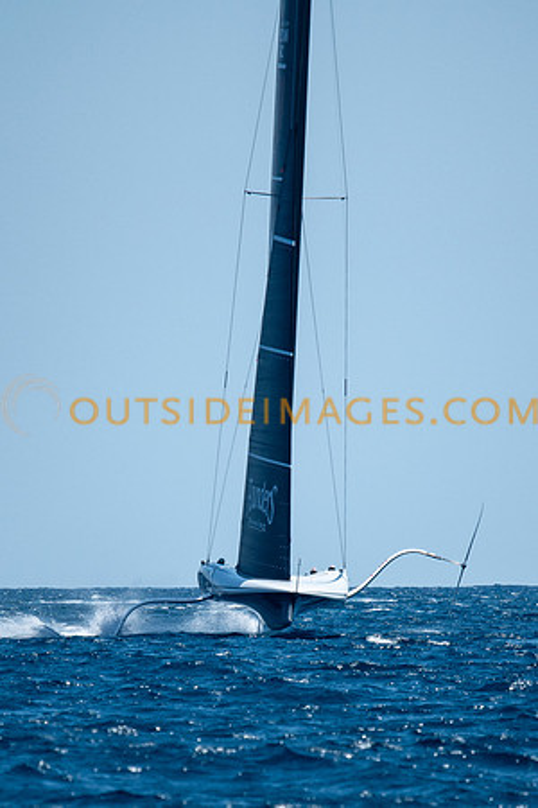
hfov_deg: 1.6
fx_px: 19223
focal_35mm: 858
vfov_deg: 2.4
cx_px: 262
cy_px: 513
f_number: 4
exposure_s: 1/3200
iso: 200
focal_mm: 300
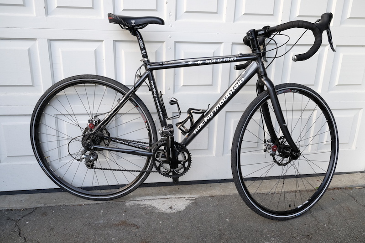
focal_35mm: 29
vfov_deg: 44.9
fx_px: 294
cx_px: 182
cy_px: 122
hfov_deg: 63.7
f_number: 5
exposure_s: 1/42
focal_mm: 19.6
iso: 1600
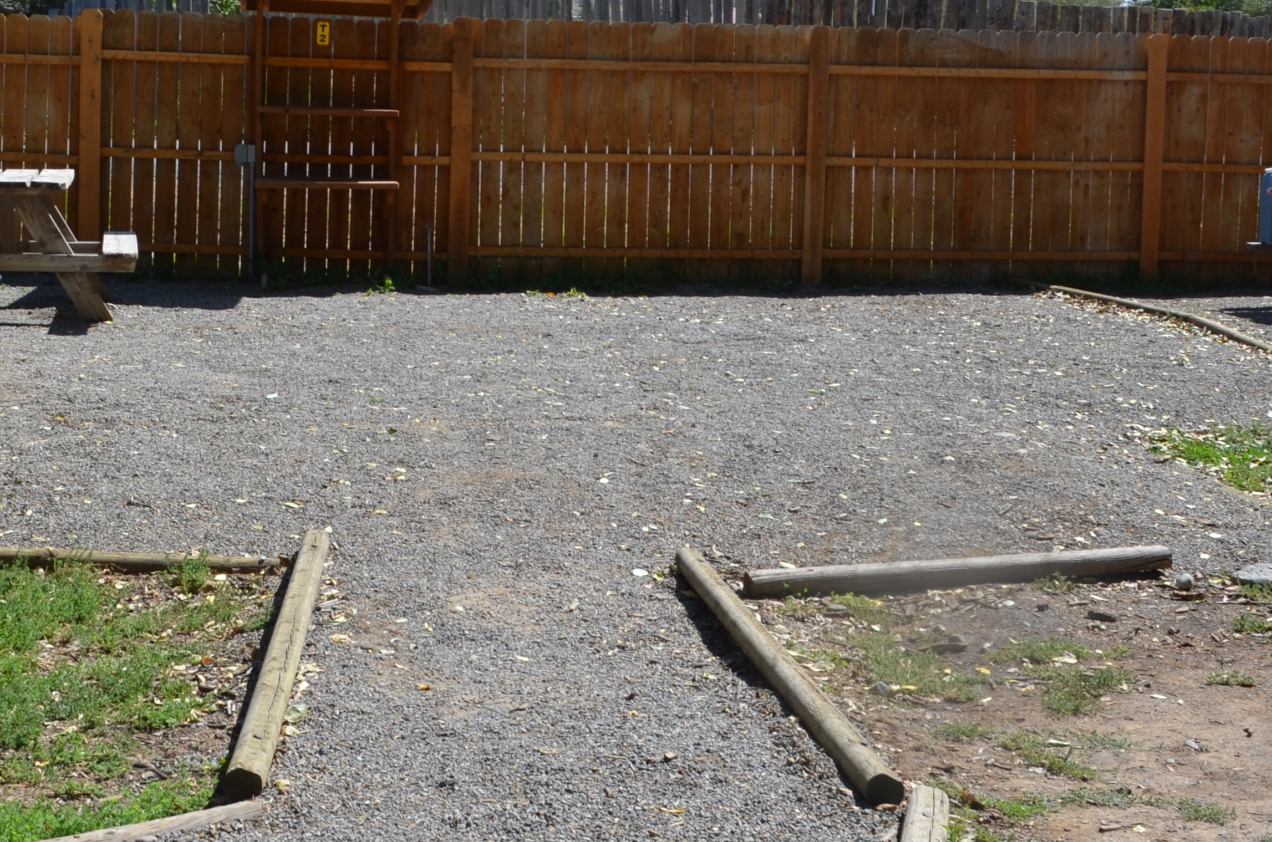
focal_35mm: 58
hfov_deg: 34.4
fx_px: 2045
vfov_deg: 23.0
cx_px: 506
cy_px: 206
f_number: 8
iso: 100
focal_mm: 18
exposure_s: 1/250
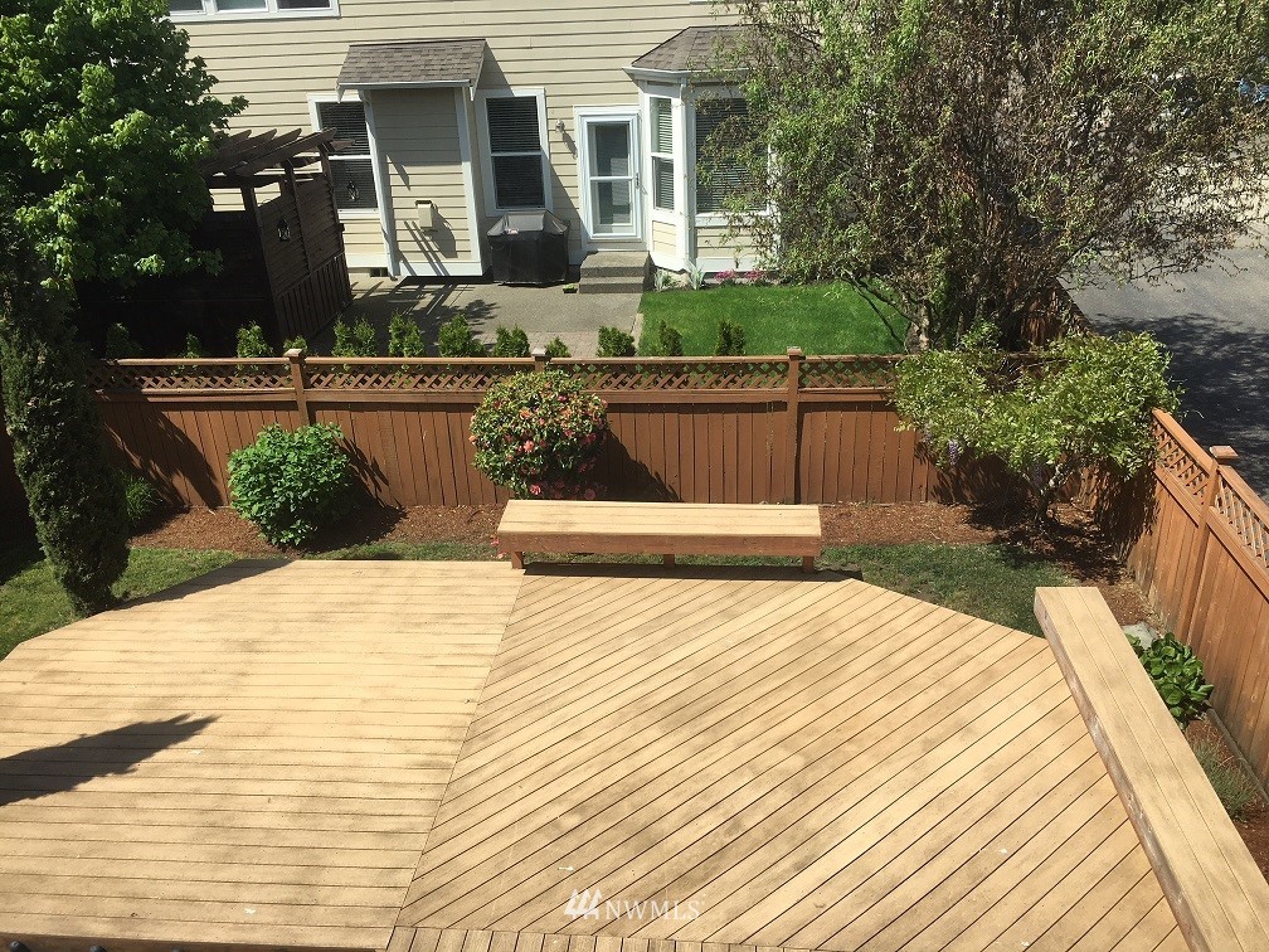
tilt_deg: -26.9
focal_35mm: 29
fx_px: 1063
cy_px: 476
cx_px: 634
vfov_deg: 48.2
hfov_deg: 61.7
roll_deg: +2.7
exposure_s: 1/818
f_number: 2.2
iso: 25
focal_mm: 4.15
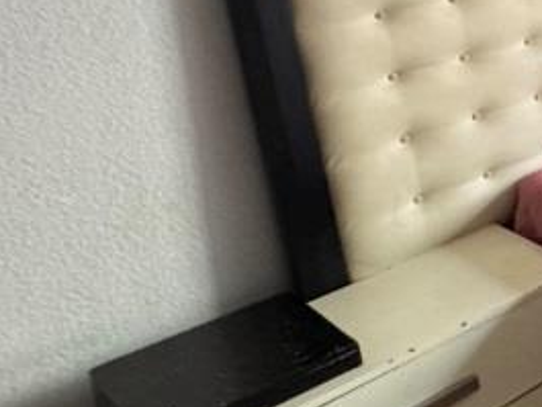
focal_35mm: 54
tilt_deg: -10.0
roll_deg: +2.2
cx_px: 1045
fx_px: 846
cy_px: -57
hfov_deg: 20.3
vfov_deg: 24.9
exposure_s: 1/60
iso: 800
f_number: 2.2
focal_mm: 2.22
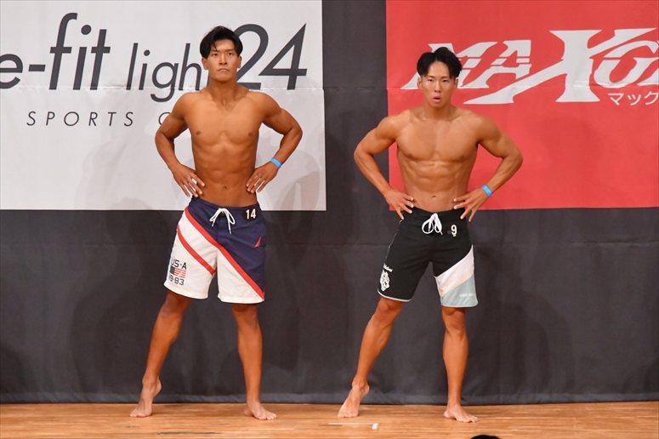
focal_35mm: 285
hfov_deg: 7.2
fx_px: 5215
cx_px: 330
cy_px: 220
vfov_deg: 4.8
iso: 11400
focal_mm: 190
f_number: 5.6
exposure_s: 1/400
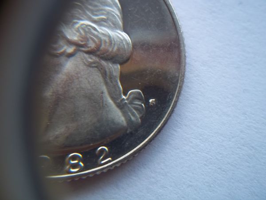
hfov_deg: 51.4
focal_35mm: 36
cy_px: 100
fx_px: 277
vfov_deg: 39.7
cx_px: 133
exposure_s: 1/80
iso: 80
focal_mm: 6.5
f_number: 3.1
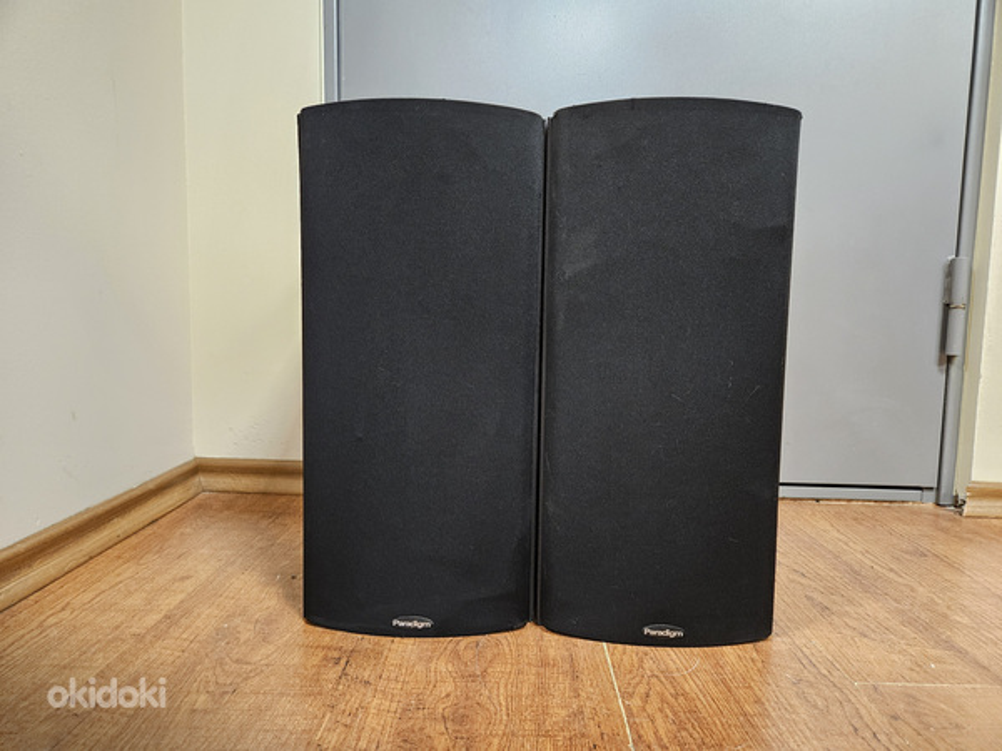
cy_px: 376
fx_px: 666
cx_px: 501
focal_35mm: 23
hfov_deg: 73.9
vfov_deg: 58.9
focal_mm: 5.4
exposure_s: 1/33.3
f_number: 1.8
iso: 640
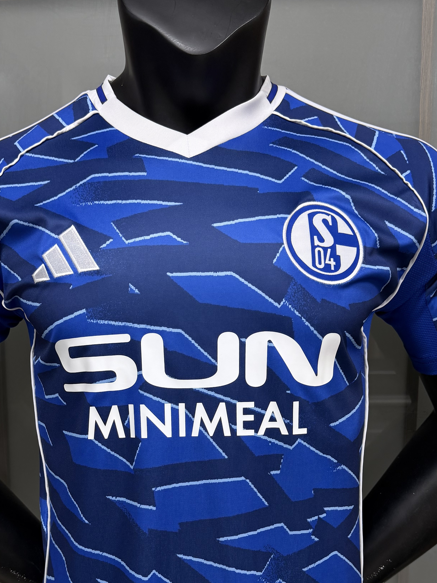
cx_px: 207
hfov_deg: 34.3
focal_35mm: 42
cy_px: 420
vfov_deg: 43.7
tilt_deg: -8.5
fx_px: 707
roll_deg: -0.5
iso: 100
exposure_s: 1/100
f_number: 1.78
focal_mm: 6.76
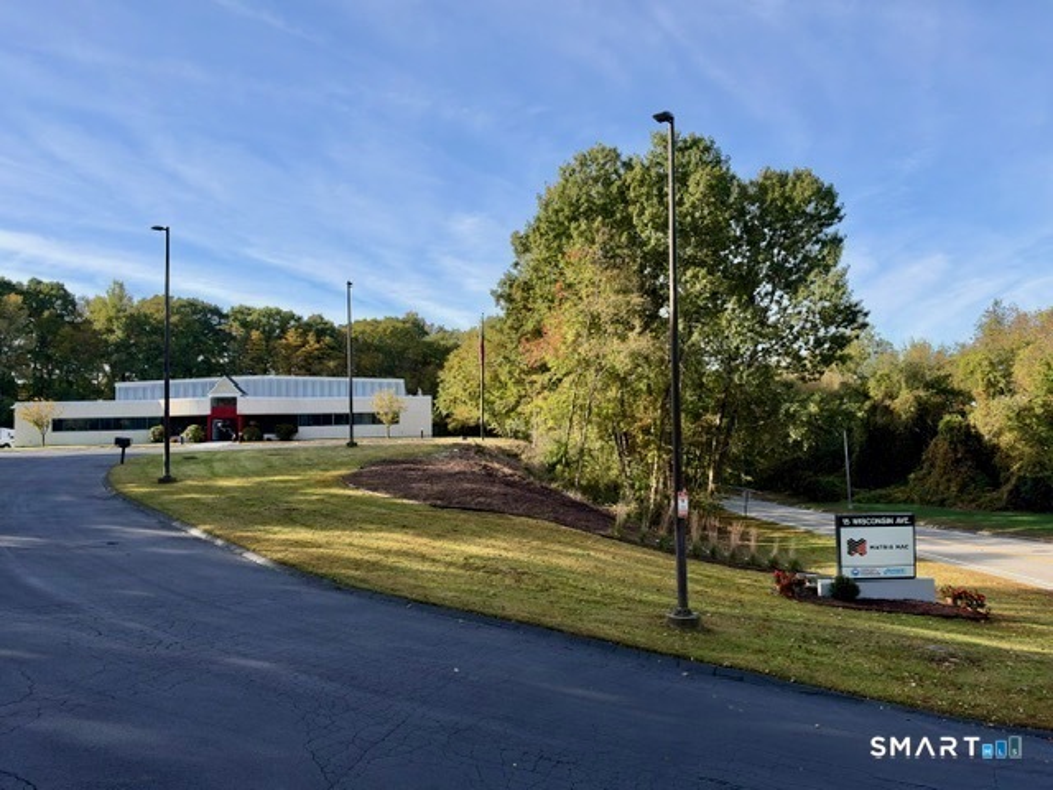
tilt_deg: +3.6
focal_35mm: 24
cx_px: 526
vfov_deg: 56.8
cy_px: 395
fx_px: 730
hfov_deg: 71.6
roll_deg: +3.1
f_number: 1.8
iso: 64
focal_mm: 6.93
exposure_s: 1/1980
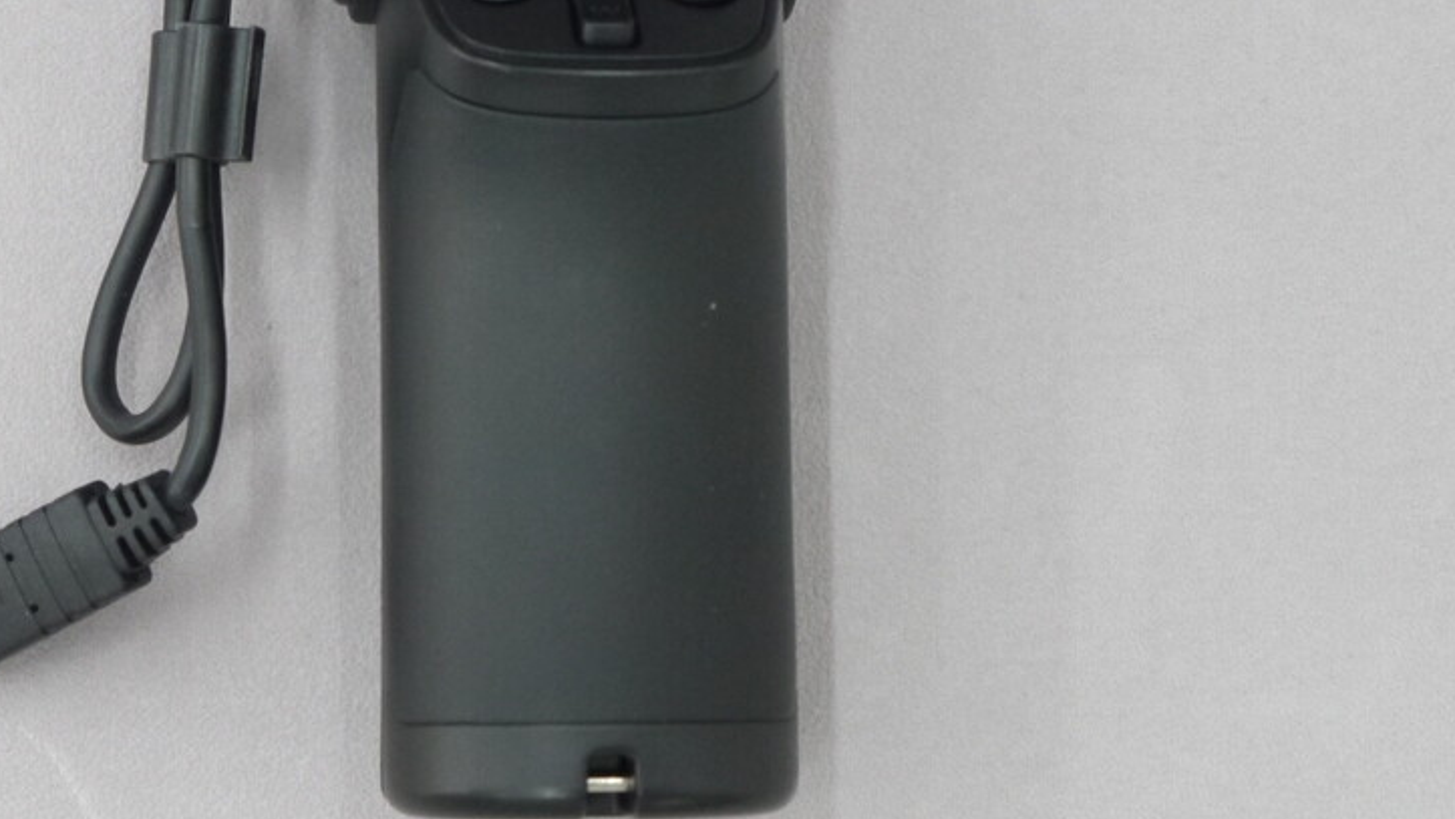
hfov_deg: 22.6
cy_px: 179
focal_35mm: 94
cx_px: 473
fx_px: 3627
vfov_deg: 12.8
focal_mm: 26
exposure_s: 1/100
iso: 1600
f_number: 6.3
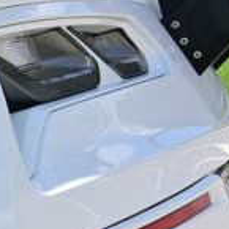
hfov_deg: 9.5
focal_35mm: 144
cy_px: 235
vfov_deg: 12.0
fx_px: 1078
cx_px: -461
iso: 100
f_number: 7.1
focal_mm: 16
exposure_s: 1/200
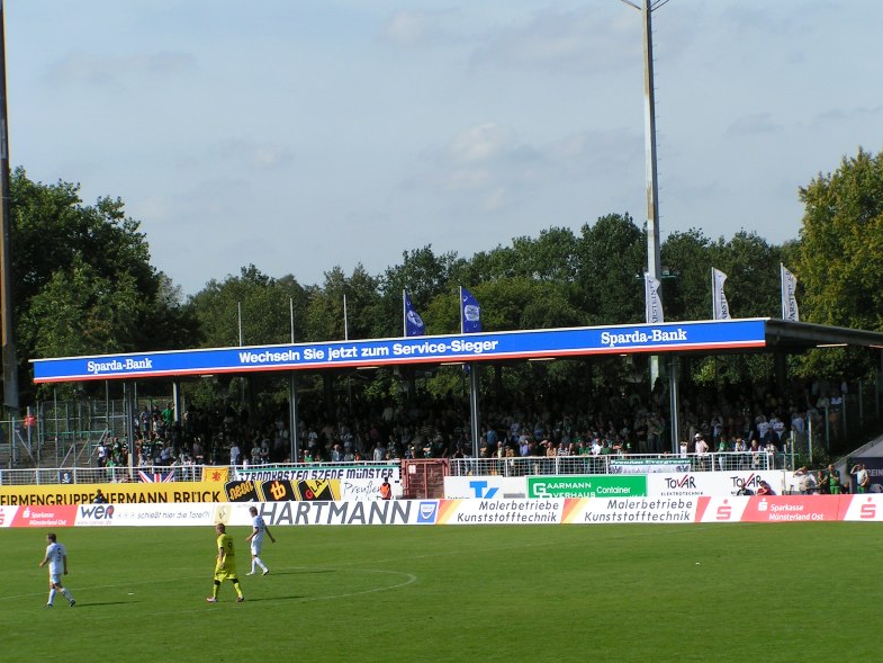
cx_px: 443
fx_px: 2704
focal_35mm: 106
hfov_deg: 18.5
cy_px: 335
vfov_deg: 14.0
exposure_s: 1/400
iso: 50
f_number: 7.1
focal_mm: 15.9
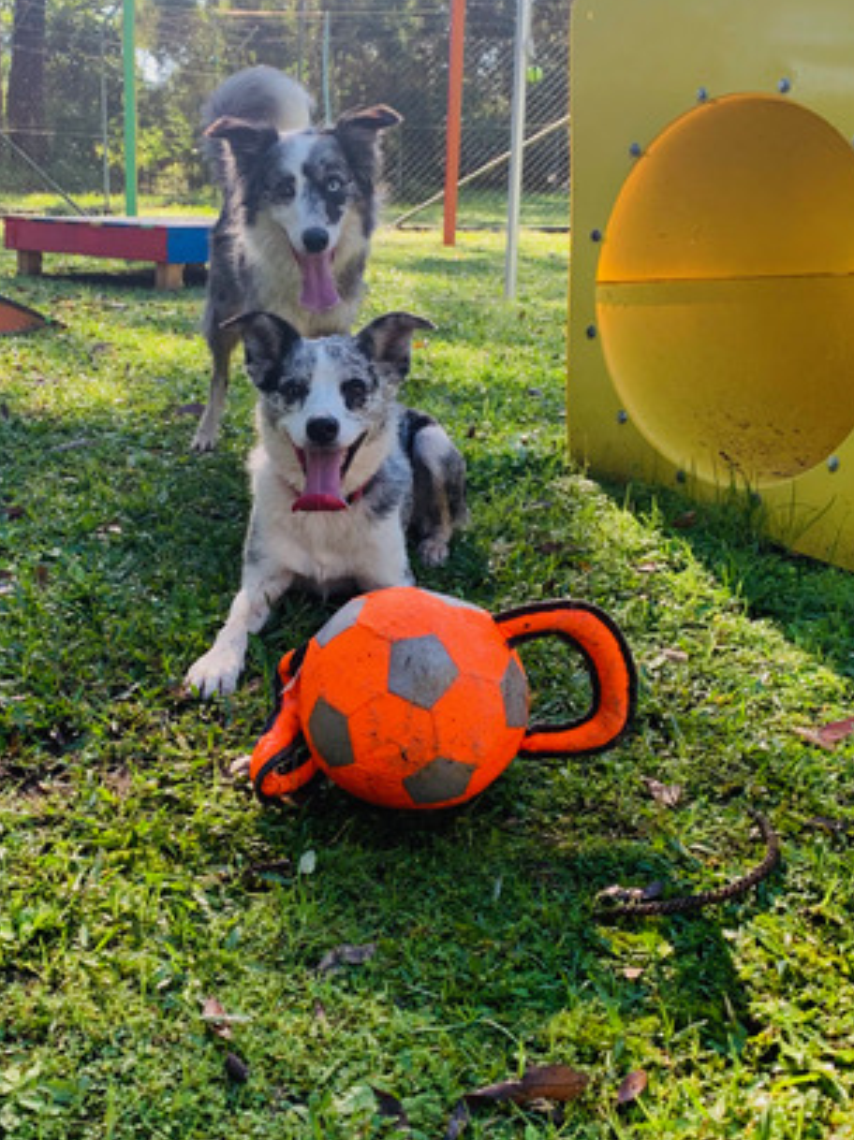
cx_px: 287
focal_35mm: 41
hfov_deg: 34.8
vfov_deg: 45.6
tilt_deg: -13.6
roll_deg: -0.3
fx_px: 1350
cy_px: 472
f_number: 1.8
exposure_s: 1/166
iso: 25
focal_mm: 4.25
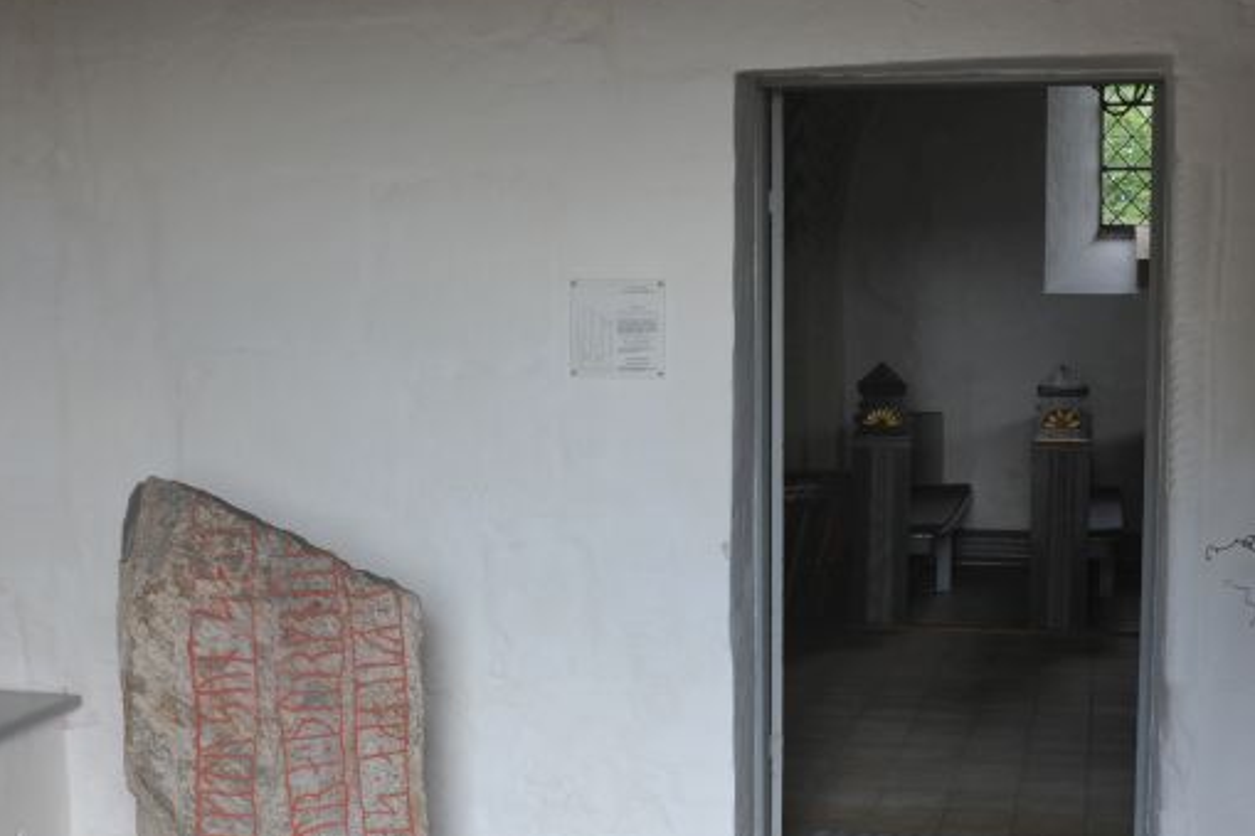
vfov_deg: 24.5
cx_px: 725
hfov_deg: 36.2
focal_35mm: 55
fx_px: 1917
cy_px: 543
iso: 400
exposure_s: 1/50
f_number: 9
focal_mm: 35
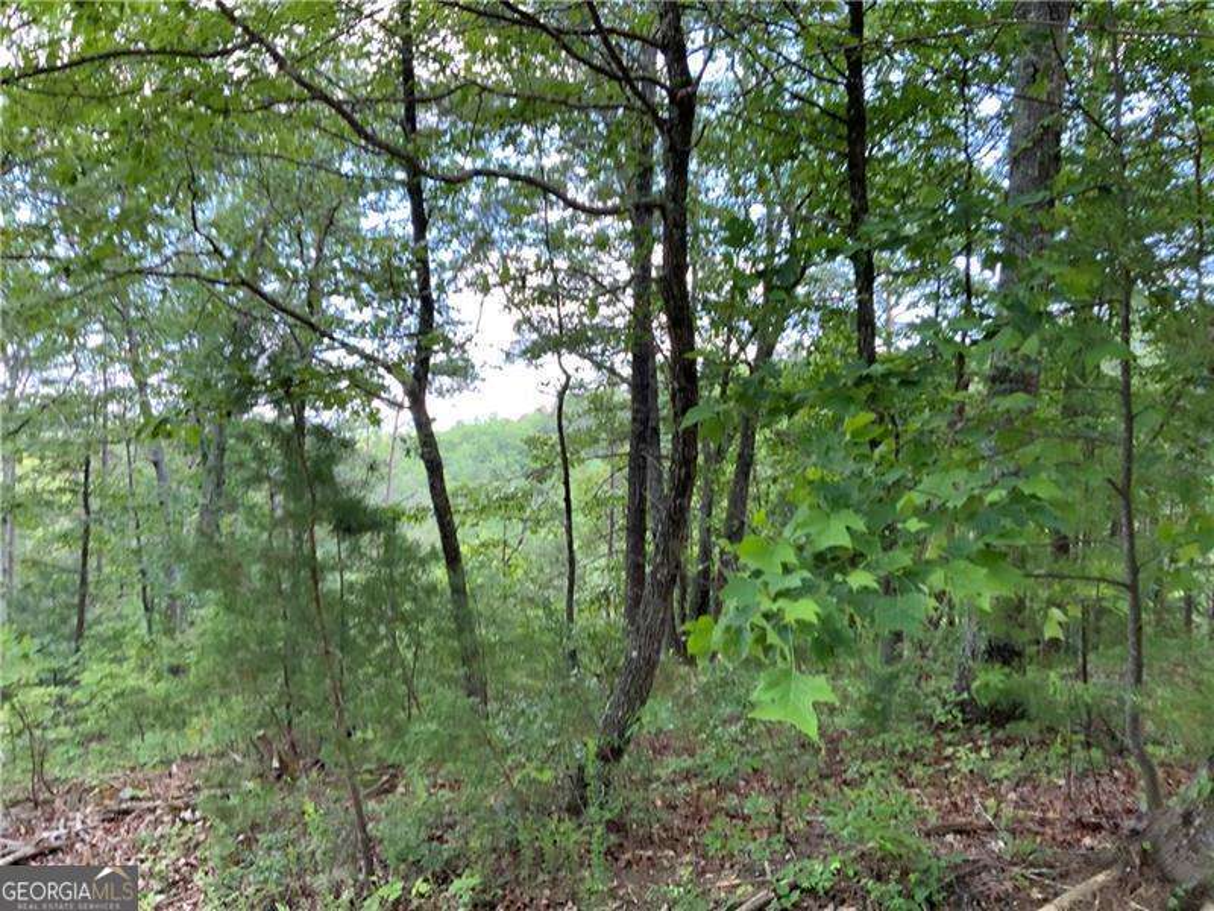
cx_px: 607
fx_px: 1017
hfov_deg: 61.7
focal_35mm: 29
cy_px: 456
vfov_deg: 48.2
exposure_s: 1/122
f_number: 1.8
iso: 64
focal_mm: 3
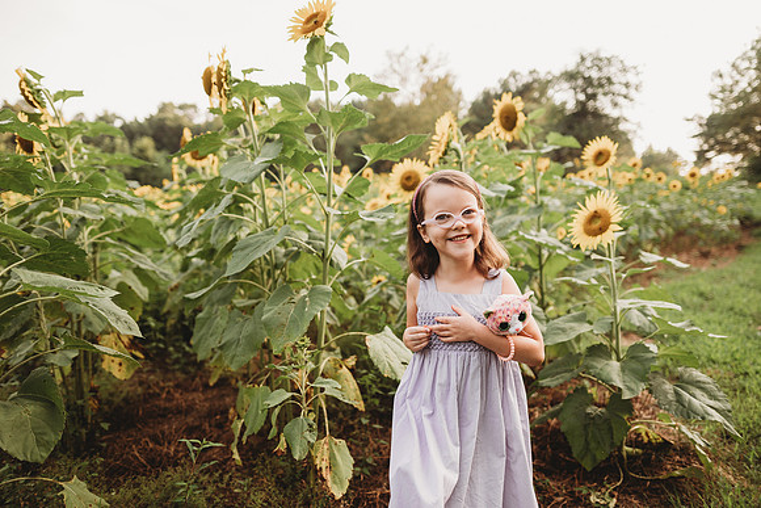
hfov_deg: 73.7
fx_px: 507
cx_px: 380
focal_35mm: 24
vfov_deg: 53.2
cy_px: 254
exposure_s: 1/320
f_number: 2.2
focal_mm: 24
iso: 125
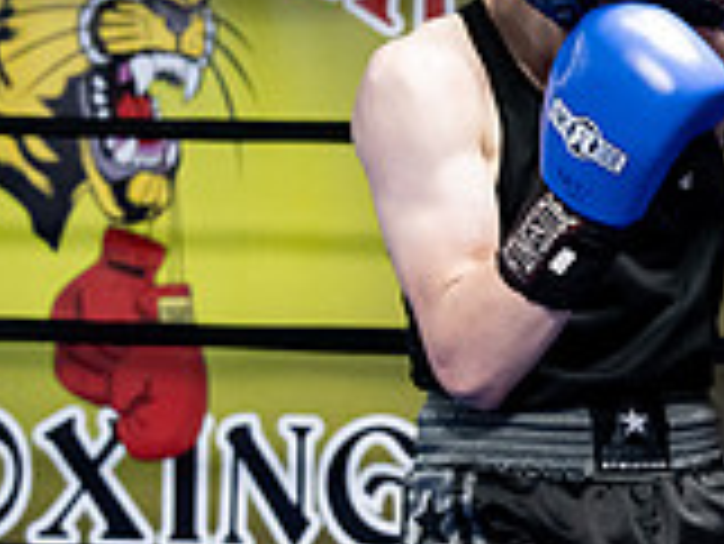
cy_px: 380
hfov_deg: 10.0
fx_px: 3977
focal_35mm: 190
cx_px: 1192
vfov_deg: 7.8
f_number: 2.8
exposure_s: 1/1000
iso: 8000
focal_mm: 55
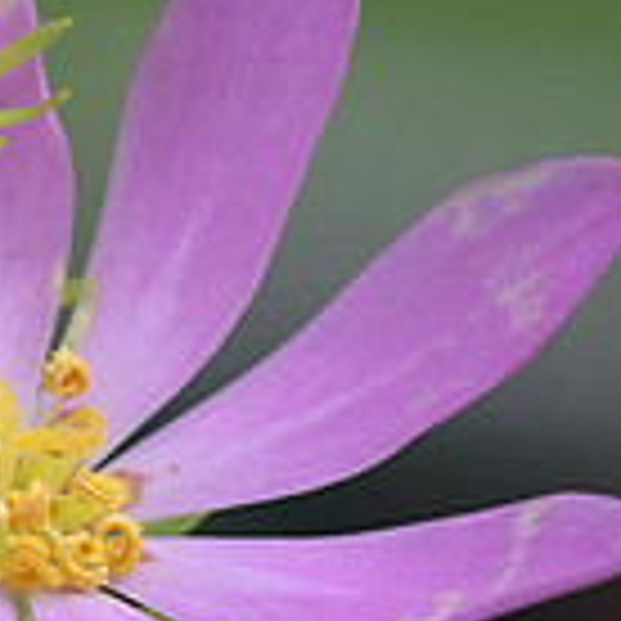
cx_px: 65
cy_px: 356
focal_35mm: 500
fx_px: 10148
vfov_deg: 3.5
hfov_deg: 3.5
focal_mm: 180
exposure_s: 1/250
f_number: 16
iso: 2200
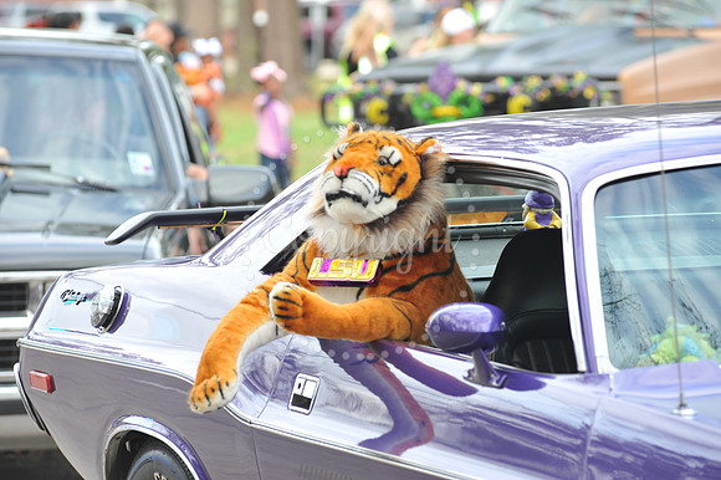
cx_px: 360
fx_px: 4003
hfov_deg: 10.3
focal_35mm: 200
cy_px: 240
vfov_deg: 6.9
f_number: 6.3
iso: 250
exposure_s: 1/80
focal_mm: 200
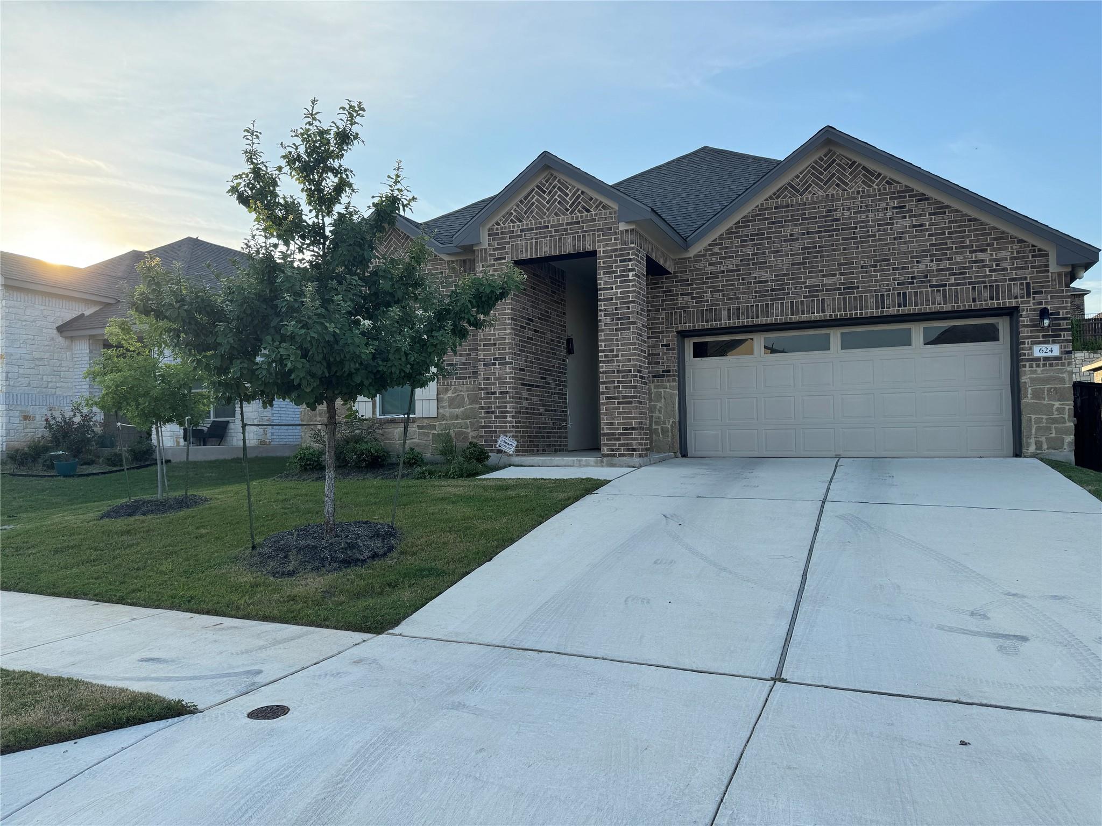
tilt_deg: +1.0
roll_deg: +0.5
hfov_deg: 71.6
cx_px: 551
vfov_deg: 56.8
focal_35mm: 24
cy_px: 413
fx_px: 764
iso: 80
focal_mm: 6.76
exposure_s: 1/1238
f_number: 1.78
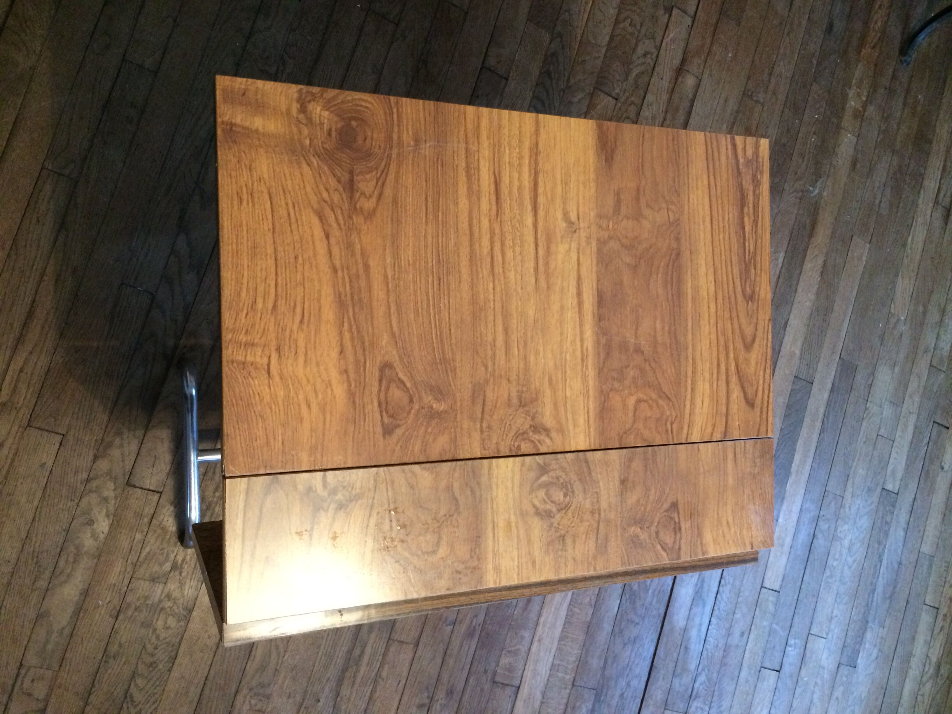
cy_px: 357
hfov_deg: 61.7
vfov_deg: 48.2
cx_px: 476
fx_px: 798
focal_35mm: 29
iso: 320
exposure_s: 1/17
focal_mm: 4.15
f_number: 2.2
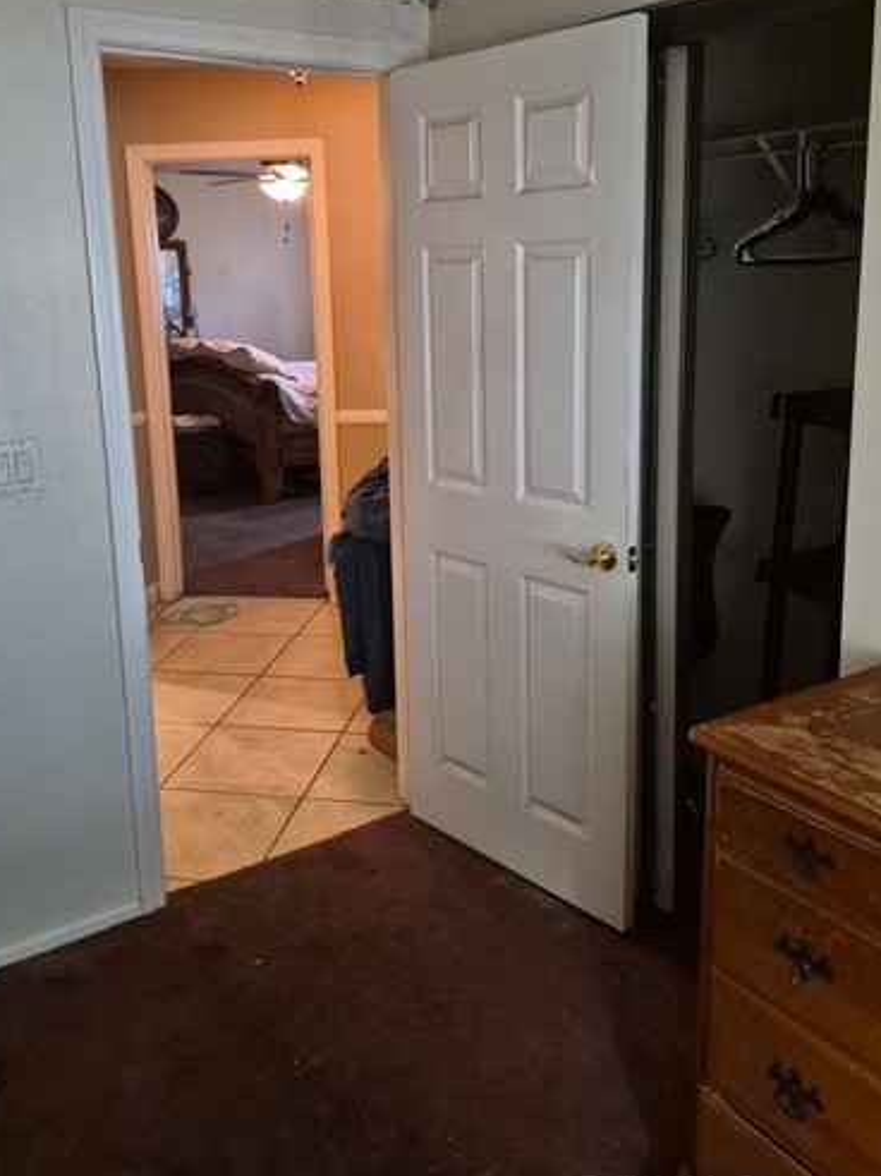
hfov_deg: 46.8
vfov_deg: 59.5
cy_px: 467
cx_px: 429
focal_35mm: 30
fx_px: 1018
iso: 2500
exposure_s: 1/120
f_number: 1.8
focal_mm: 5.4
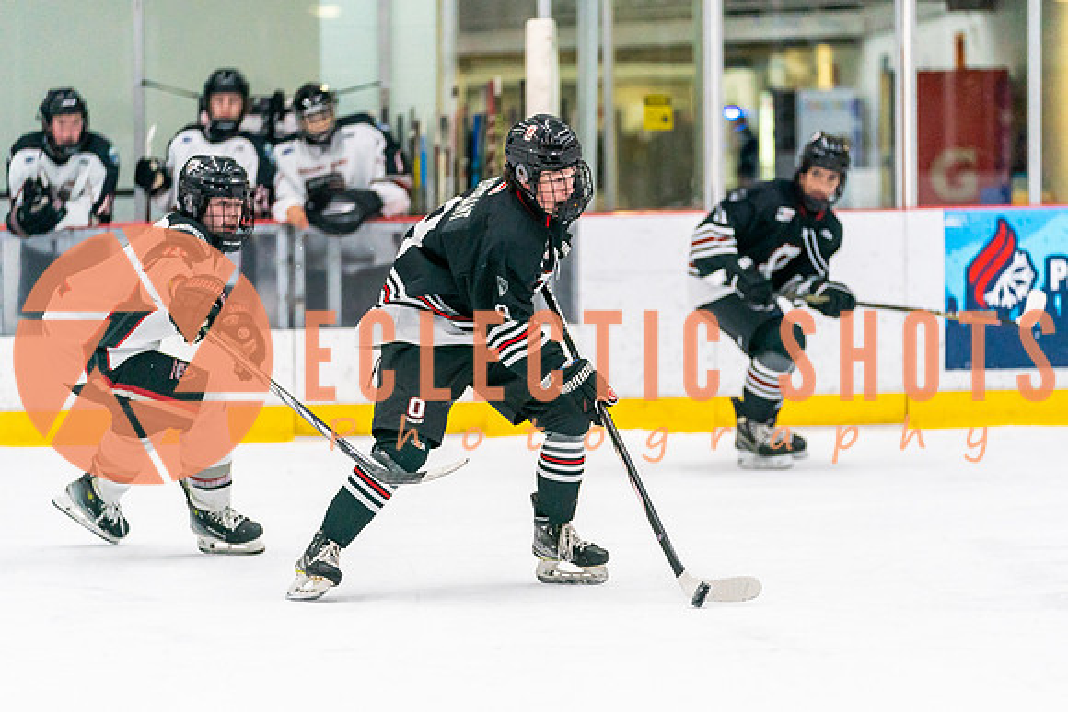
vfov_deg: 7.4
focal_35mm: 185
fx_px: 5477
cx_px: 574
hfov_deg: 11.1
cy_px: 422
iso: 3200
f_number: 2.8
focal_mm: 152
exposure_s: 1/1250
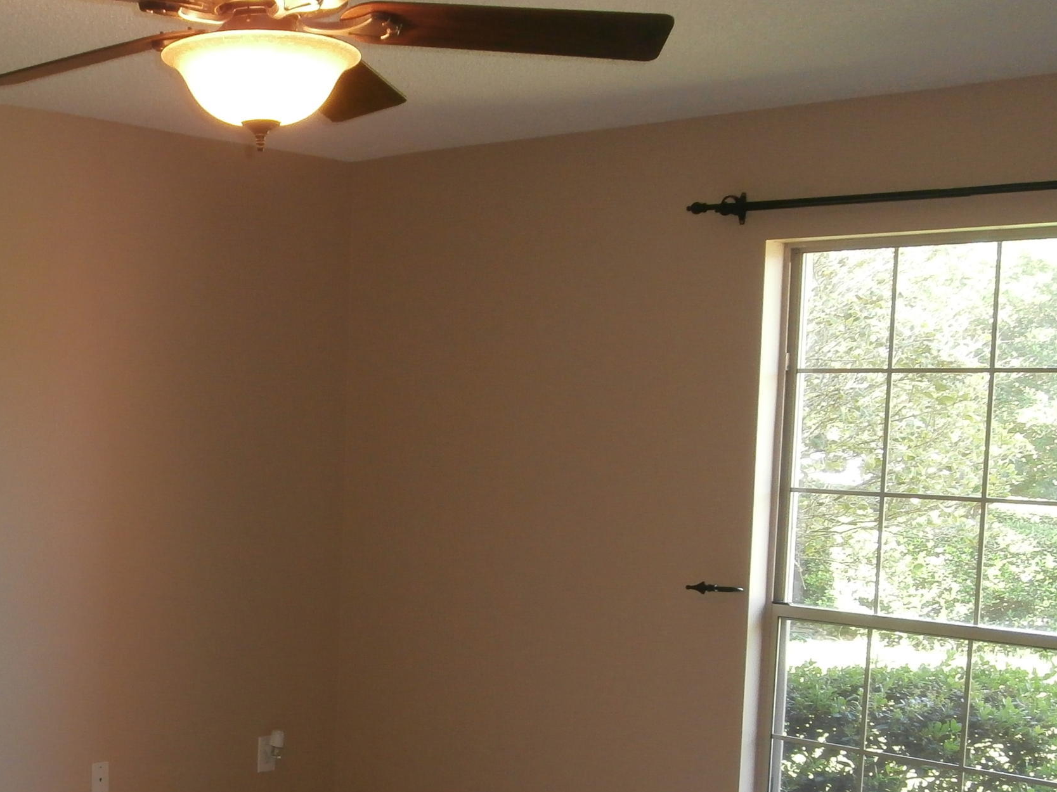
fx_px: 1649
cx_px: 198
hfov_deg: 34.4
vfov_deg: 26.8
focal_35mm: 54
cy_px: 546
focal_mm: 5.36
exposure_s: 1/30
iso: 200
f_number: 3.5
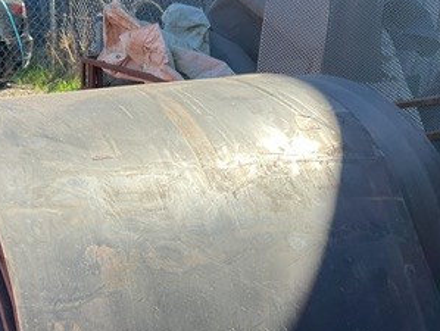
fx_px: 789
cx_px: 112
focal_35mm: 62
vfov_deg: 22.9
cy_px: 315
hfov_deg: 30.7
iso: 16
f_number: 1.8
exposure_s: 1/233
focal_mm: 3
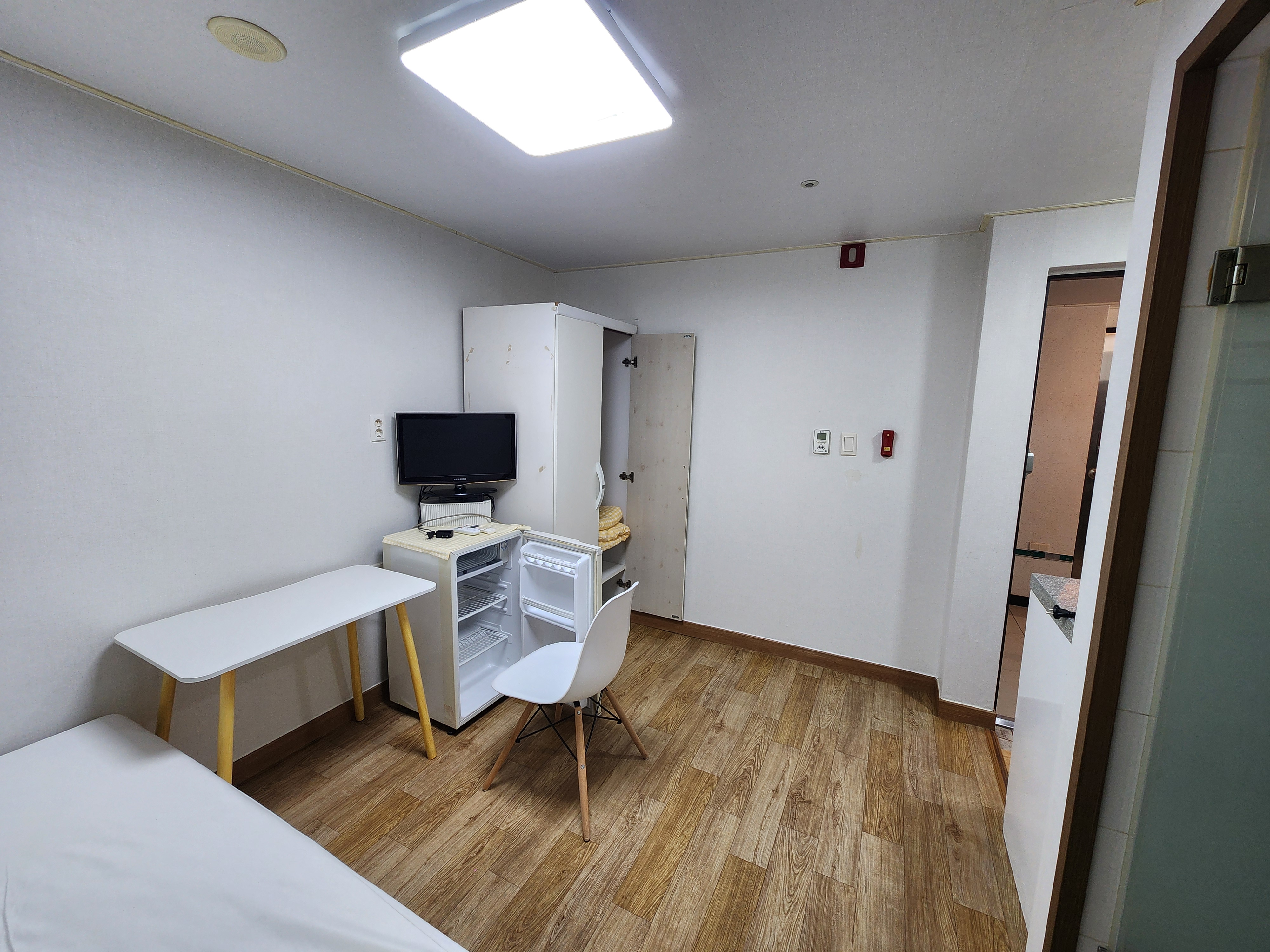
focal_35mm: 13
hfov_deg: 106.2
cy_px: 476
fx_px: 477
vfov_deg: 89.9
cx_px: 635
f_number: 2.2
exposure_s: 1/60
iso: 160
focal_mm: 2.2
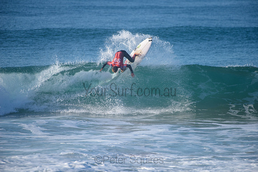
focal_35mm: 500
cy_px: 86
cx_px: 129
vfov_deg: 2.8
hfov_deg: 4.1
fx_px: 3584
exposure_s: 1/2000
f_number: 5.6
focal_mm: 500
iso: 280
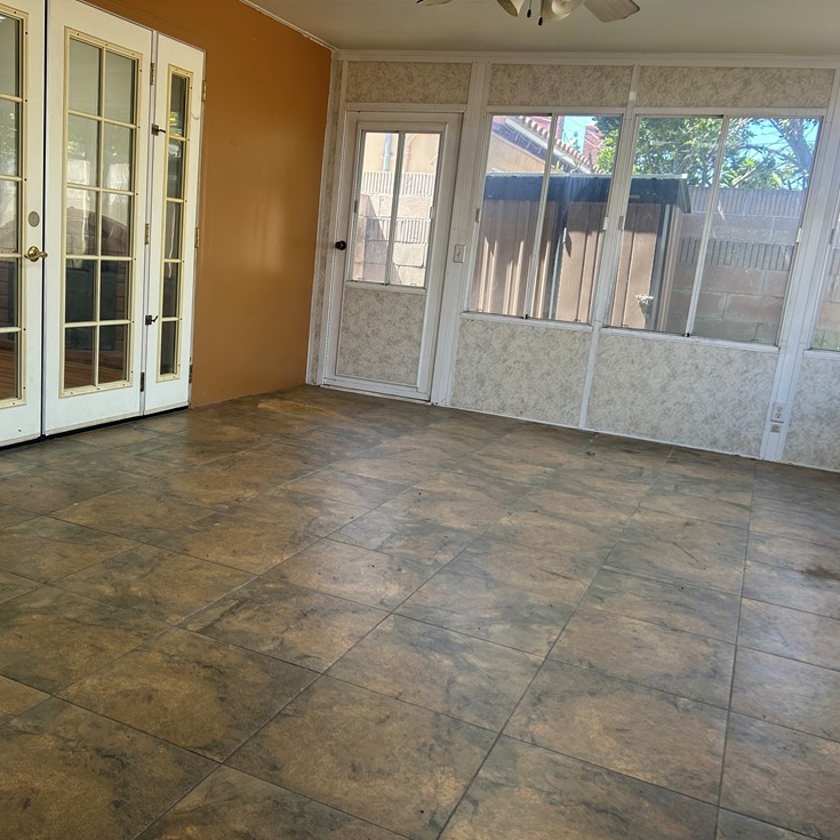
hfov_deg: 50.5
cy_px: 435
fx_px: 879
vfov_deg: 51.1
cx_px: 305
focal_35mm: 32
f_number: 1.5
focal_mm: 5.7
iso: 32
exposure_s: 1/142
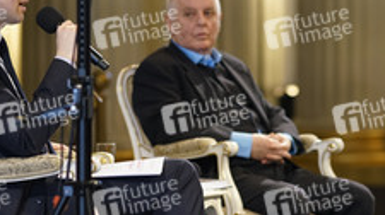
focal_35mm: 420
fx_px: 4283
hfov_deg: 5.1
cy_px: 72
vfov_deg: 2.9
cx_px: 160
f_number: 3.2
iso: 1600
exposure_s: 1/160
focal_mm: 200
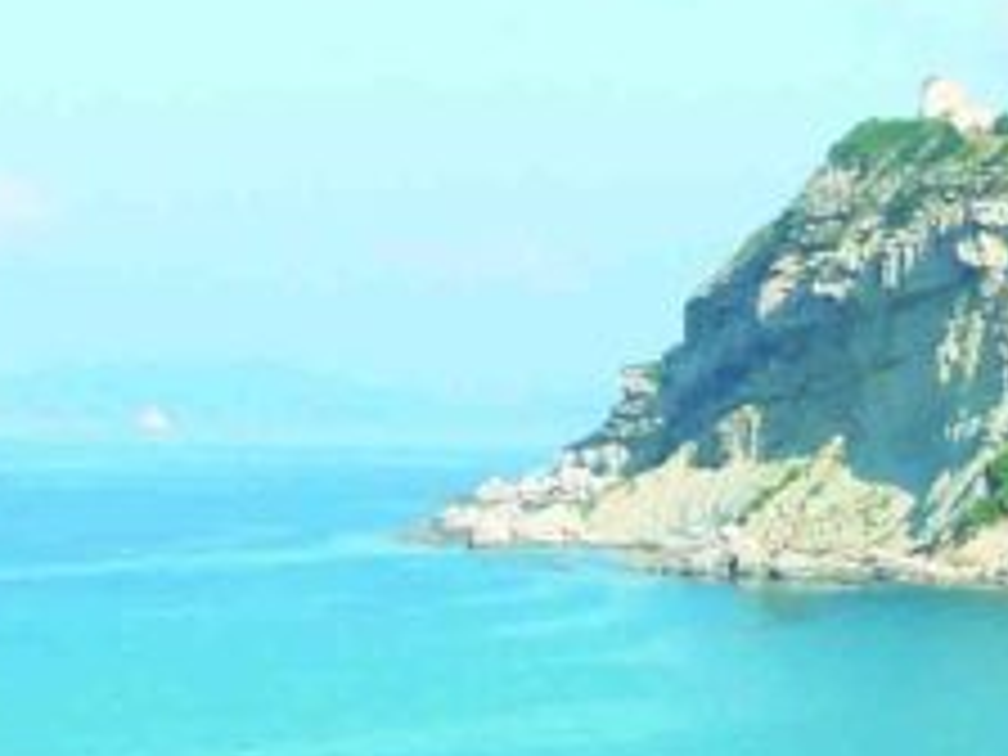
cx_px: 1058
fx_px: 4688
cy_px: 1152
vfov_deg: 9.0
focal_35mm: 161
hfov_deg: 12.1
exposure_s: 1/500
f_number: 3.7
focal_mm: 5.8
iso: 100
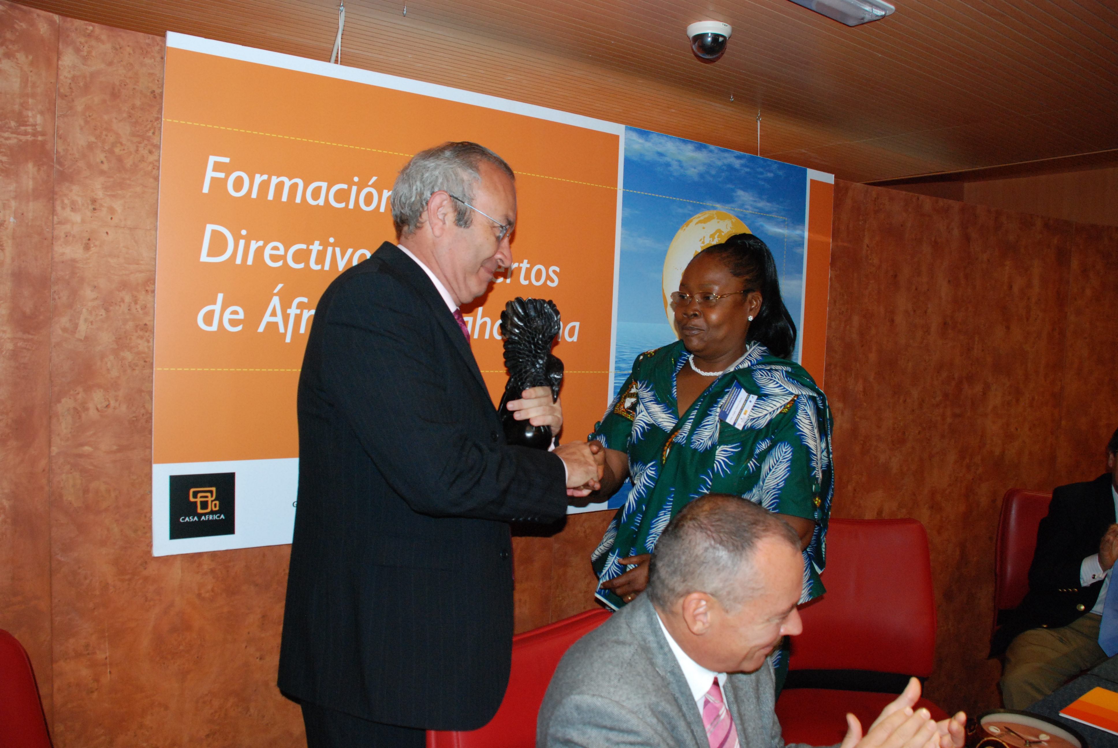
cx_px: 559
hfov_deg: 67.3
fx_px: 840
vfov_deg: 48.0
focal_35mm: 27
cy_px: 374
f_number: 5
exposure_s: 1/60
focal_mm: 18
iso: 800
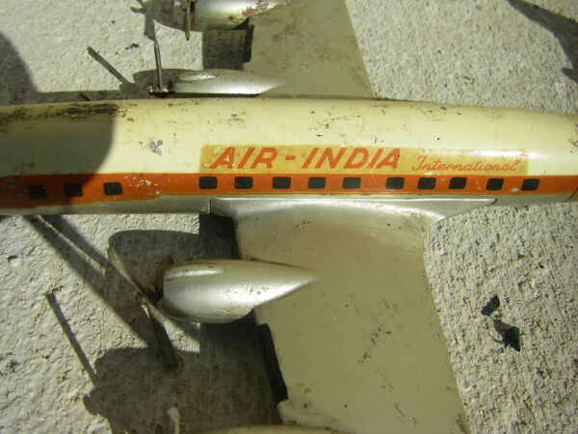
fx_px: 635
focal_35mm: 38
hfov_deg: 49.0
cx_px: 289
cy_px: 217
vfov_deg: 37.7
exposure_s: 1/400
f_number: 7
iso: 64
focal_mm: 6.3
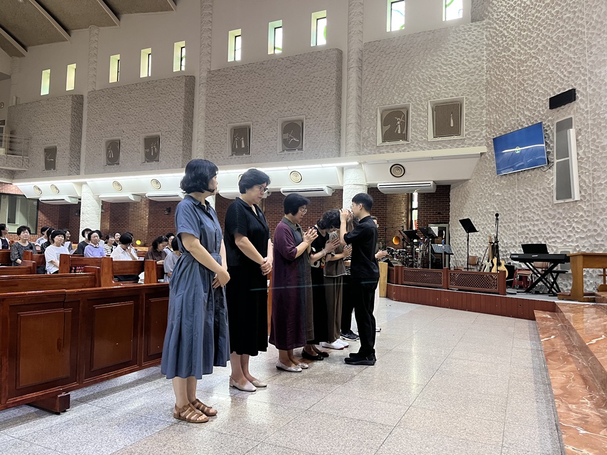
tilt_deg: +2.1
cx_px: 304
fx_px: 456
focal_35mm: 26
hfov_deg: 67.3
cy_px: 228
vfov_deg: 53.1
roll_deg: -2.0
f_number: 1.6
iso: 160
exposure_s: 1/60
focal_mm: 5.1
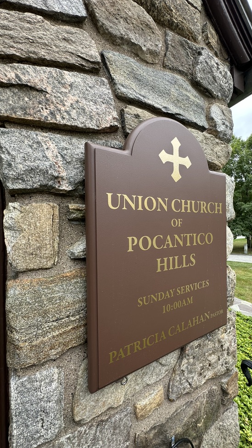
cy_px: 226
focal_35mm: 16
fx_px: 190
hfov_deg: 65.8
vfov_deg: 99.4
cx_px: 162
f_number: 2.2
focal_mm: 2.22
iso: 40
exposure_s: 1/161
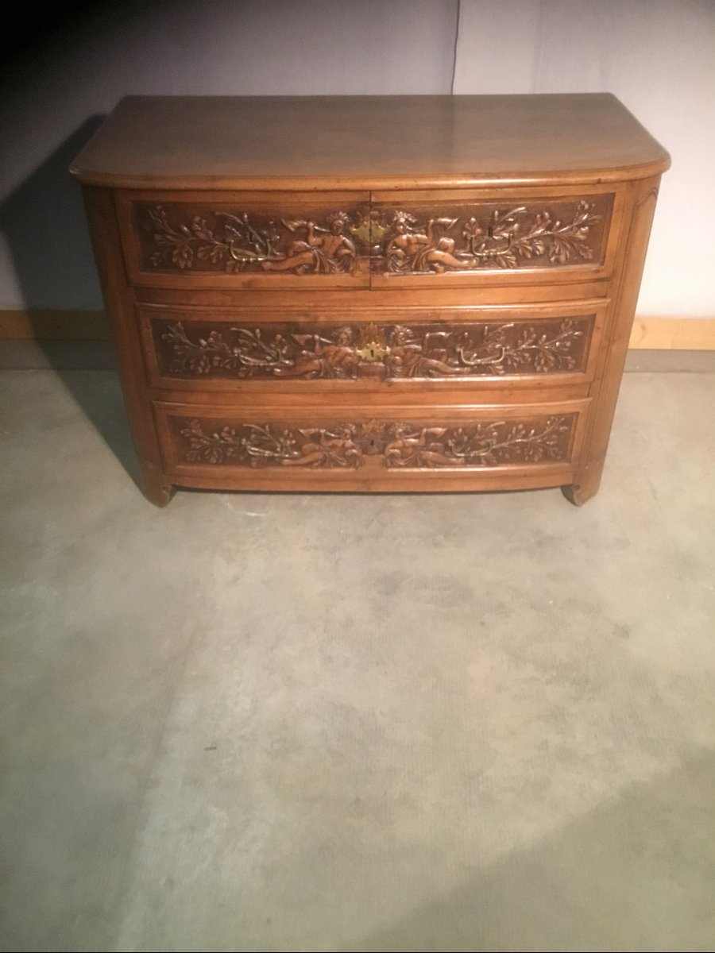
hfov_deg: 45.4
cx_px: 358
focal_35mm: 31
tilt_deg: -35.3
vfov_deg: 58.4
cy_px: 476
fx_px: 854
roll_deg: -0.4
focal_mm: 3.3
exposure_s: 1/25
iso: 250
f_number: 2.4
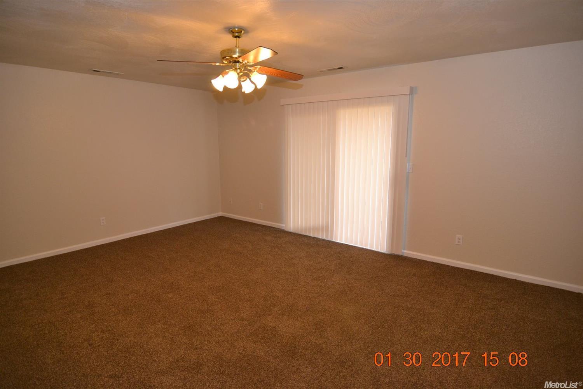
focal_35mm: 18
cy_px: 194
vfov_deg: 67.4
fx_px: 291
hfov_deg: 90.0
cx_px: 292
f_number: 4
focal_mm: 12
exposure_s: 1/60
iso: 560
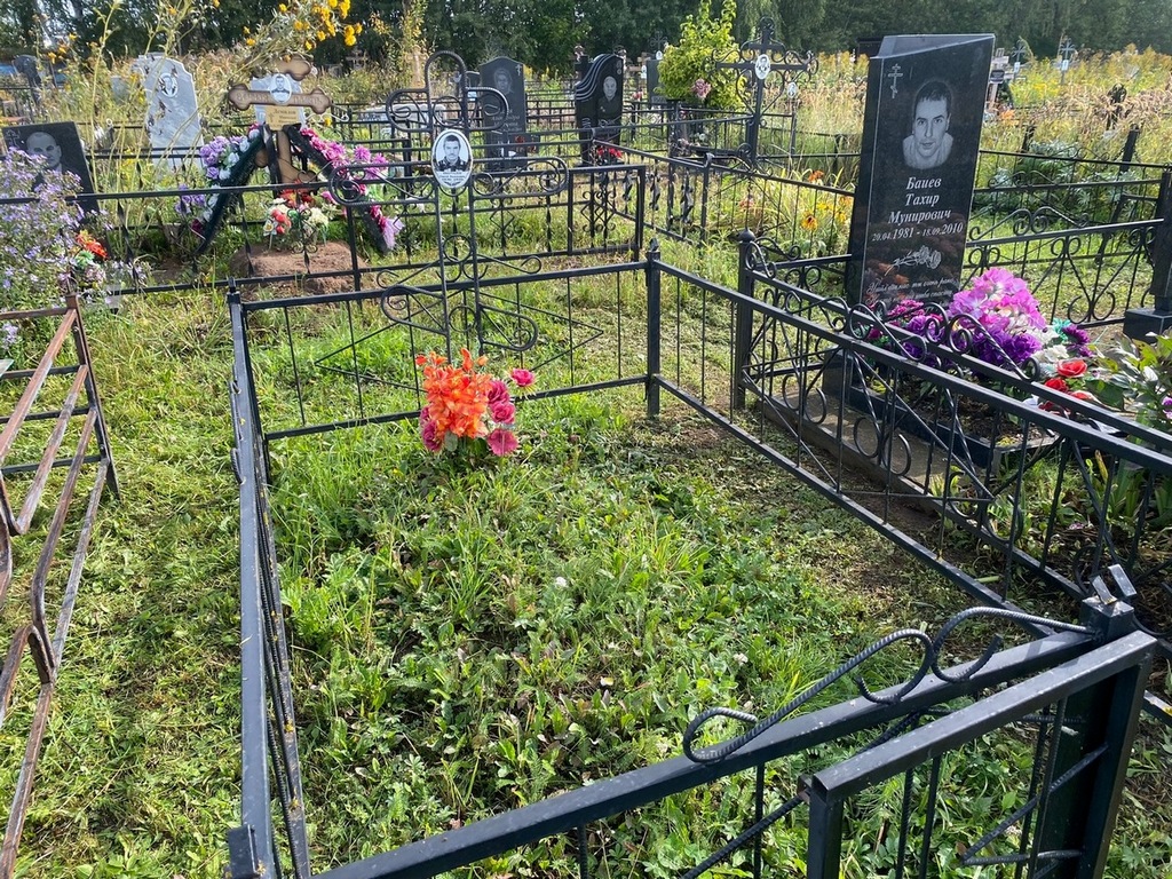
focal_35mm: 26
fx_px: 880
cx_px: 586
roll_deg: -1.6
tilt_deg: -16.7
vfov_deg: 53.1
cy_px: 440
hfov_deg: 67.3
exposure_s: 1/536
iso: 32
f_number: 1.8
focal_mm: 4.25
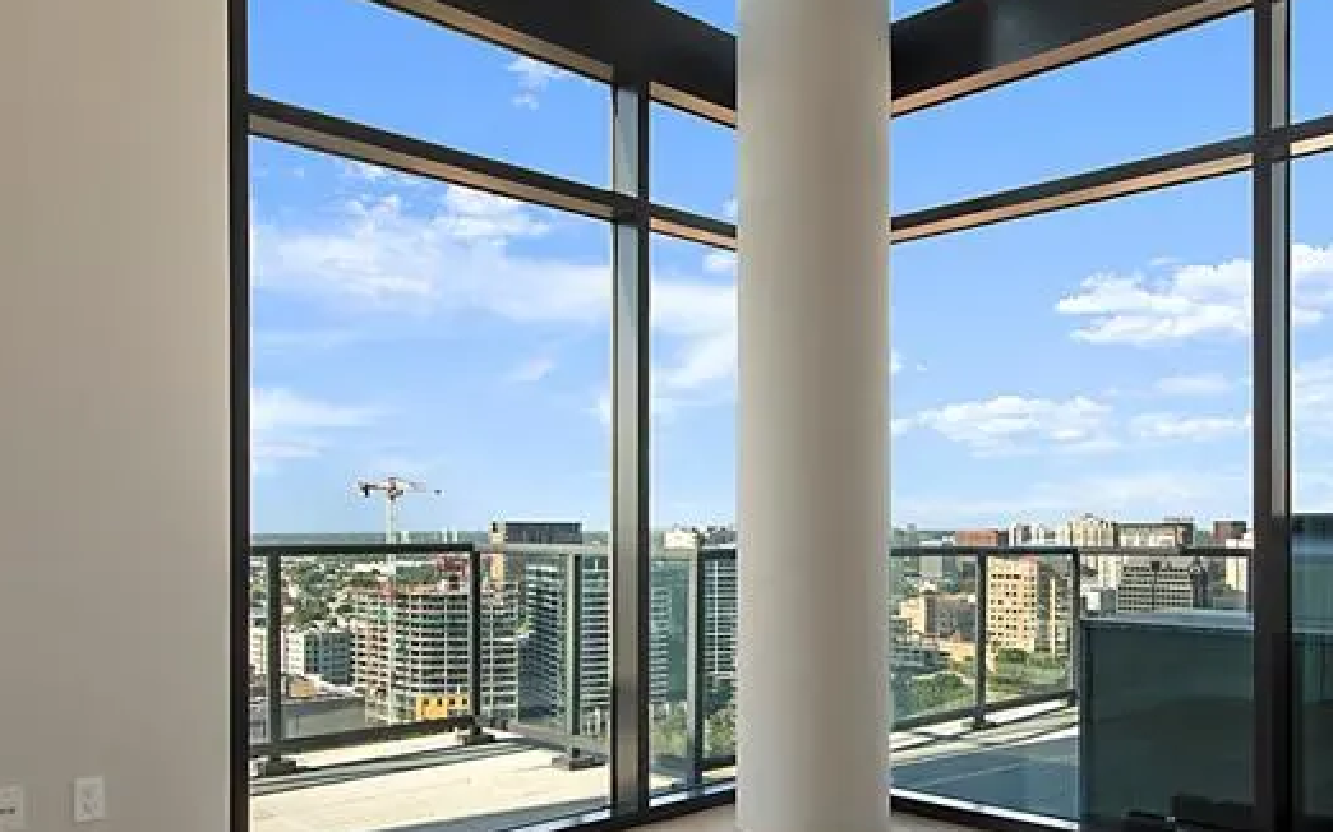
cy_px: 523
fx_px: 1090
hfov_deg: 62.2
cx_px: 815
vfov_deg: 41.5
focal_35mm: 30
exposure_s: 1/80
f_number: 8
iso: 100
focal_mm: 10
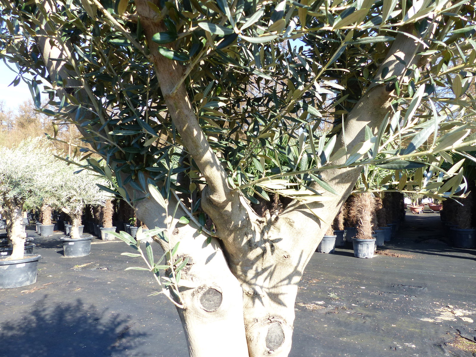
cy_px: 178
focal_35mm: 25
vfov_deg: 54.9
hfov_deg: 69.4
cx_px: 238
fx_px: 344
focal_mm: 4.5
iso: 100
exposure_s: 1/200
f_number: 4
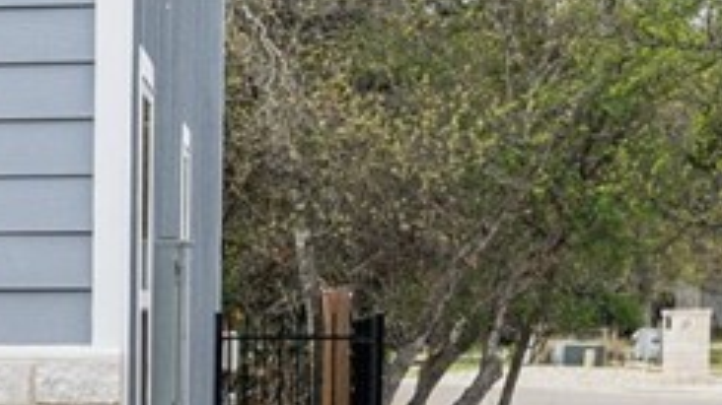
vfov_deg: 7.1
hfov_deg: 11.8
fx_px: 3215
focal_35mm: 168
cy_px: -152
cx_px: -565
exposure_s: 1/100
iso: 400
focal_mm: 24
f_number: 8
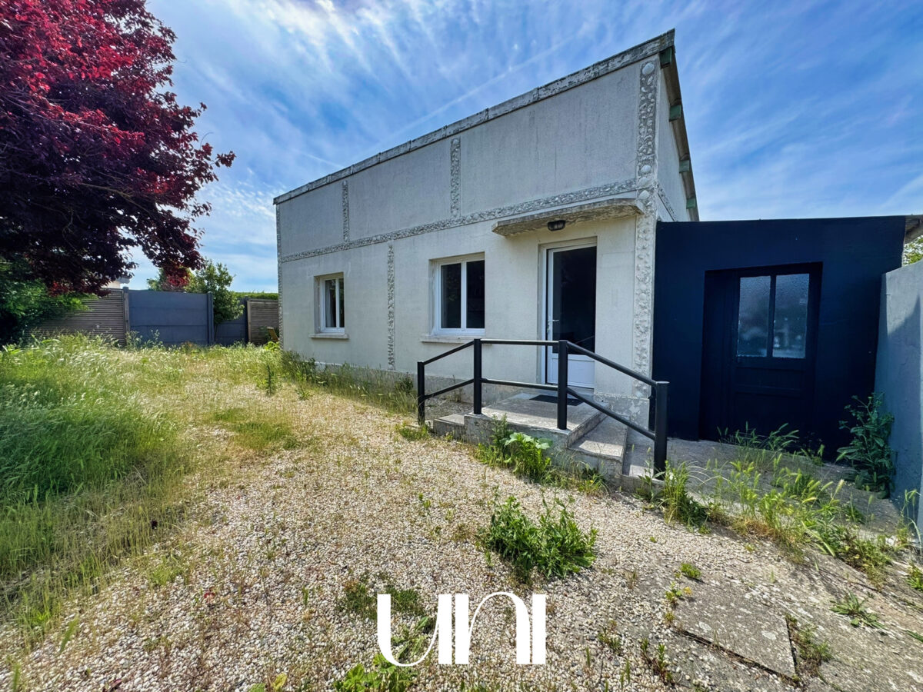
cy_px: 346
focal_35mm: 14
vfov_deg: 85.7
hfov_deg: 102.1
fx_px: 373
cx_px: 462
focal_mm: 2.22
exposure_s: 1/879
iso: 40
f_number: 2.2
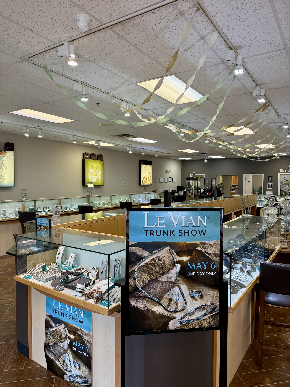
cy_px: 194
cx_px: 145
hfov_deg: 56.8
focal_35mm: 24
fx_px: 268
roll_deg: -1.8
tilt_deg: -1.2
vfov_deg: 71.6
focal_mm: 6.76
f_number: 1.78
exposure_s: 1/228
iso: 160
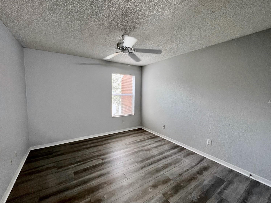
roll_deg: -0.1
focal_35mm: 14
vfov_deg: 85.6
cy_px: 101
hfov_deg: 102.1
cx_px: 139
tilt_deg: -4.1
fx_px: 110
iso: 200
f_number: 1.8
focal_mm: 1.57
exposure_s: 1/120
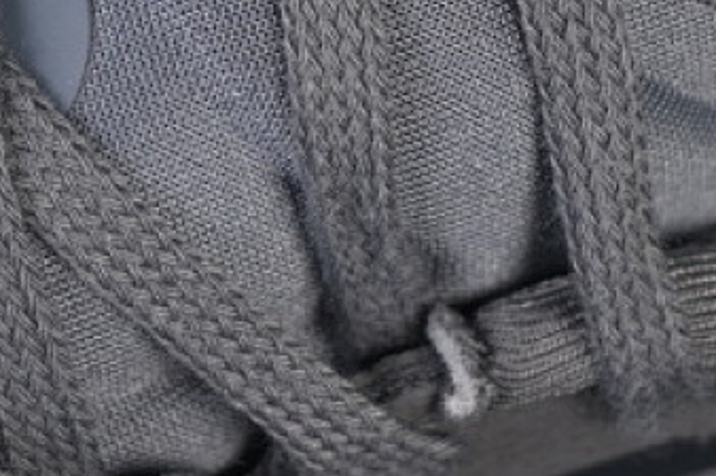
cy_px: 57
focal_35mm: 240
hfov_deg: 8.6
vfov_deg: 5.7
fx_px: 4771
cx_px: 216
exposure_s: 1/80
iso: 160
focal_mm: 50
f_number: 7.1
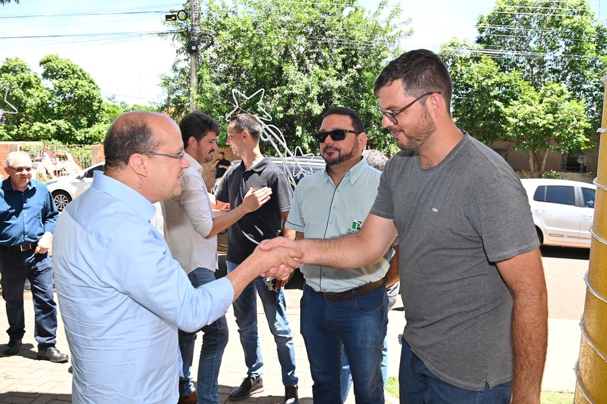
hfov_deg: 62.0
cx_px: 304
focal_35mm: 30
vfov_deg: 43.6
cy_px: 202
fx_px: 506
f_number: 6.3
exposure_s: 1/200
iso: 220
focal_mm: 30
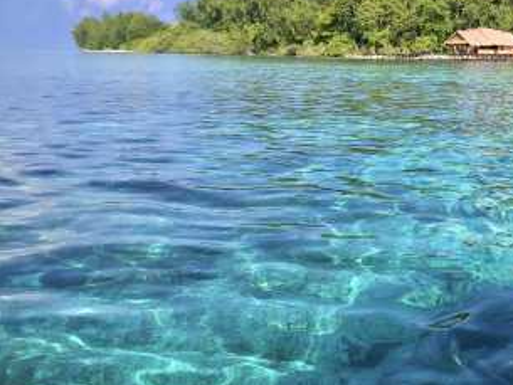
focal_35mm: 49
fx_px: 726
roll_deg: -0.6
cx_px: 366
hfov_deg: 38.2
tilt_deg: -9.9
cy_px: 203
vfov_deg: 29.7
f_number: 1.8
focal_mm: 3.99
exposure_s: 1/2179
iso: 20
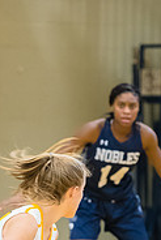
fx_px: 3555
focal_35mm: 531
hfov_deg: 2.6
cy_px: 252
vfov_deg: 3.9
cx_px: 37
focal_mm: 145
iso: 3200
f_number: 3
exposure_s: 1/400
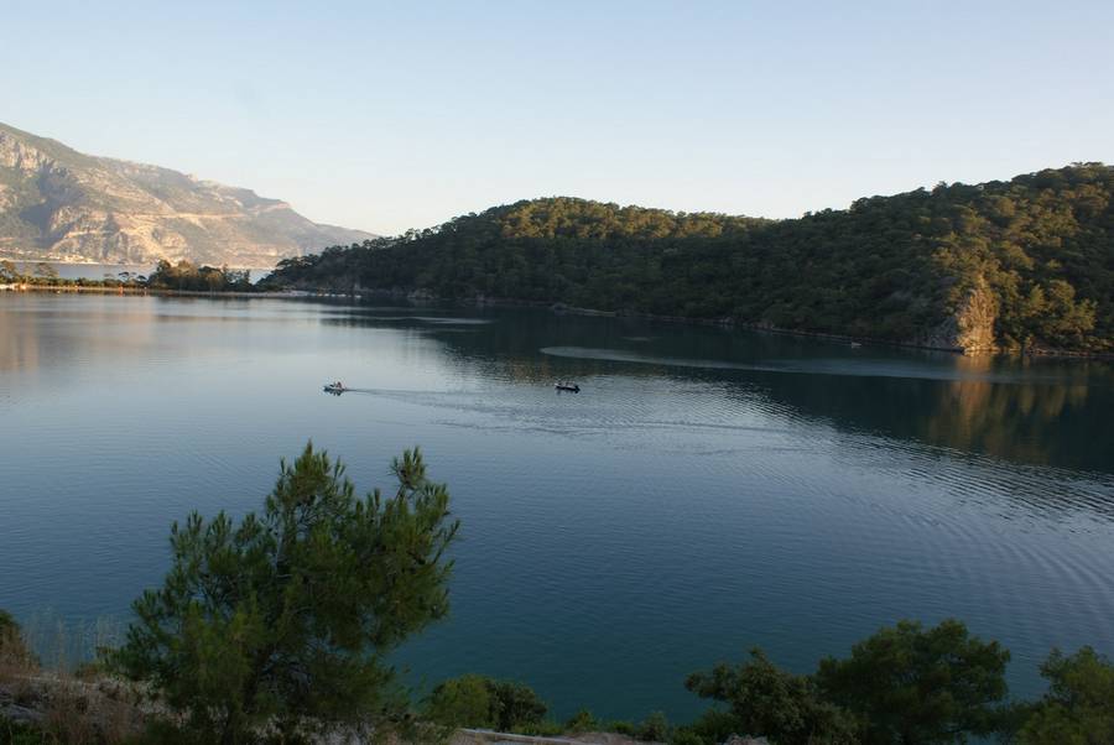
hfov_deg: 67.3
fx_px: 836
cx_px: 557
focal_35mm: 27
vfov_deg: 48.0
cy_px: 372
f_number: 8
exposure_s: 1/60
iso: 100
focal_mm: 18
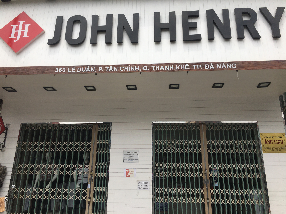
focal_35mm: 29
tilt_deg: +19.8
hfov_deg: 61.7
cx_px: 143
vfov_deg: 48.2
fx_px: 240
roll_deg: -1.4
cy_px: 107
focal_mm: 4.15
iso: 25
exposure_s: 1/1972
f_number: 2.2
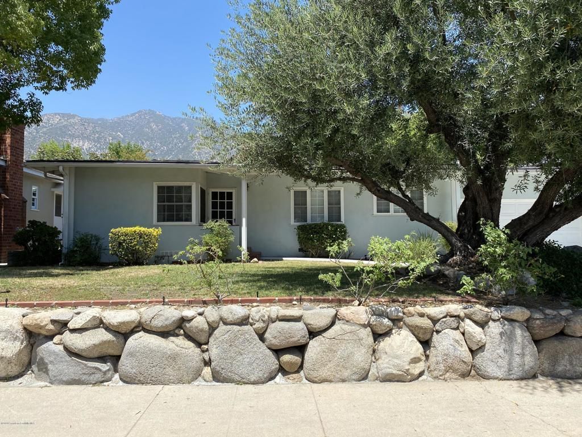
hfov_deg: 67.3
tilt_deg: +2.7
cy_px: 218
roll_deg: +0.9
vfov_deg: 53.1
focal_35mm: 26
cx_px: 291
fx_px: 437
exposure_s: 1/1996
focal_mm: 4.25
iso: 32
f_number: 1.8
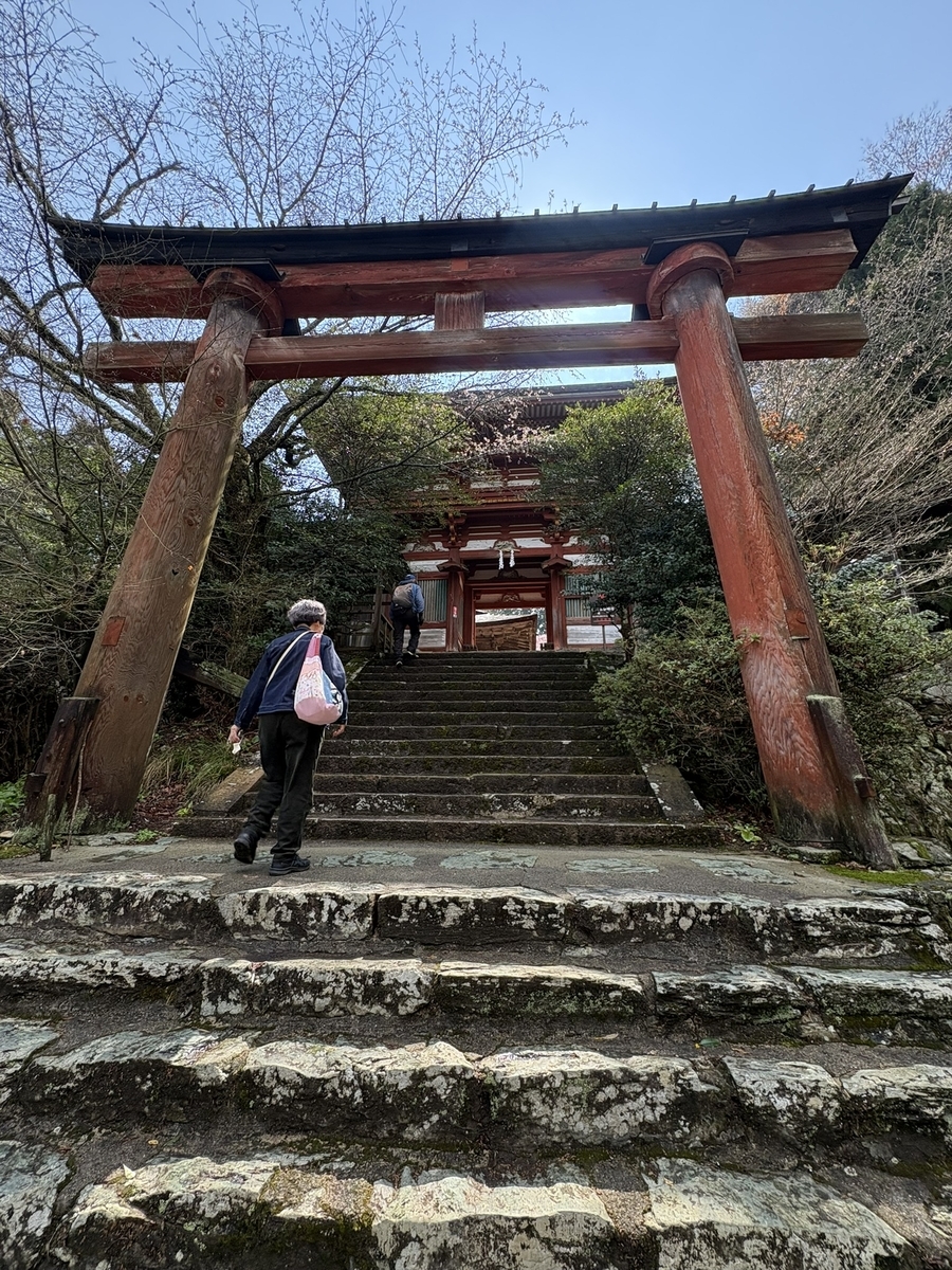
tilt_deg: +19.3
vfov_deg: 102.1
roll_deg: -0.5
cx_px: 476
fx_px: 513
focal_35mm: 14
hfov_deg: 85.7
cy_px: 635
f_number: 2.2
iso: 64
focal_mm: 2.22
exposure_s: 1/515
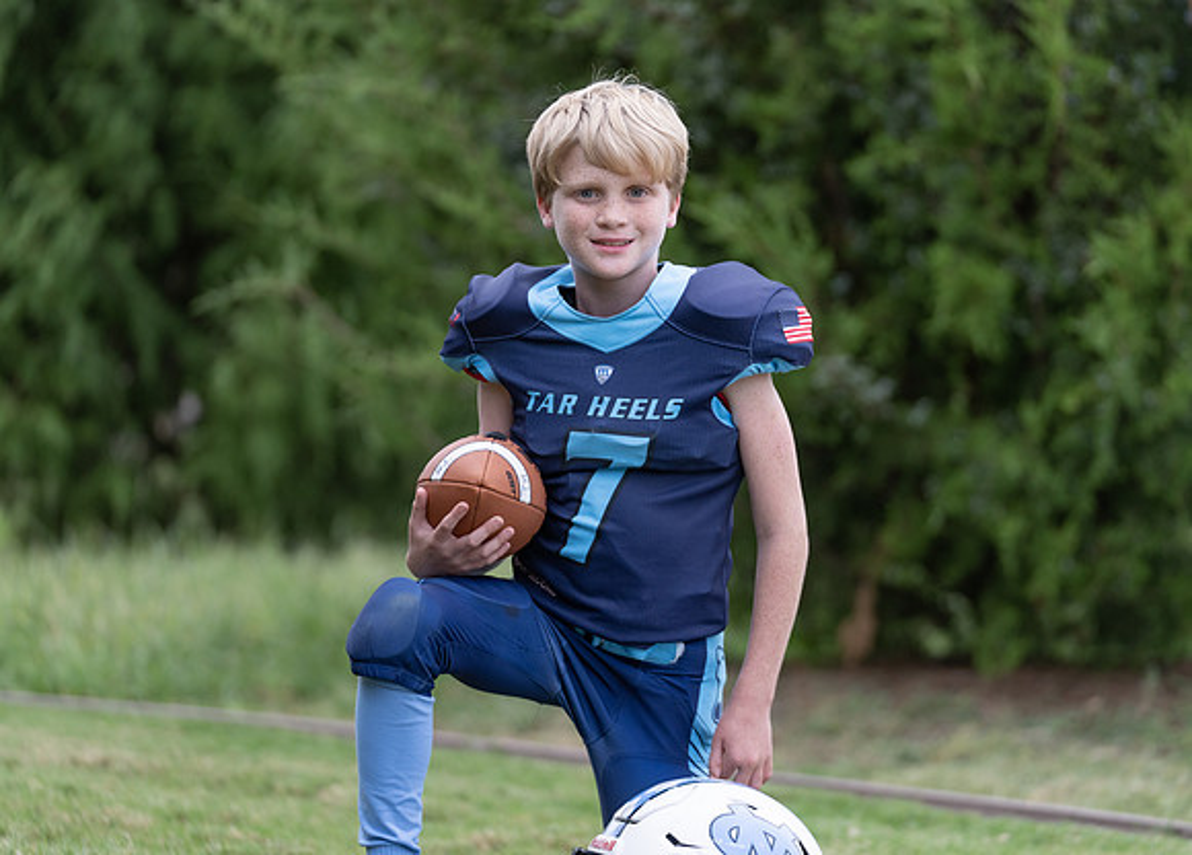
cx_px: 623
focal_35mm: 167
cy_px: 380
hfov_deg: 12.0
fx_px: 5664
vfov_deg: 8.6
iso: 400
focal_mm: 143
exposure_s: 1/320
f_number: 2.8
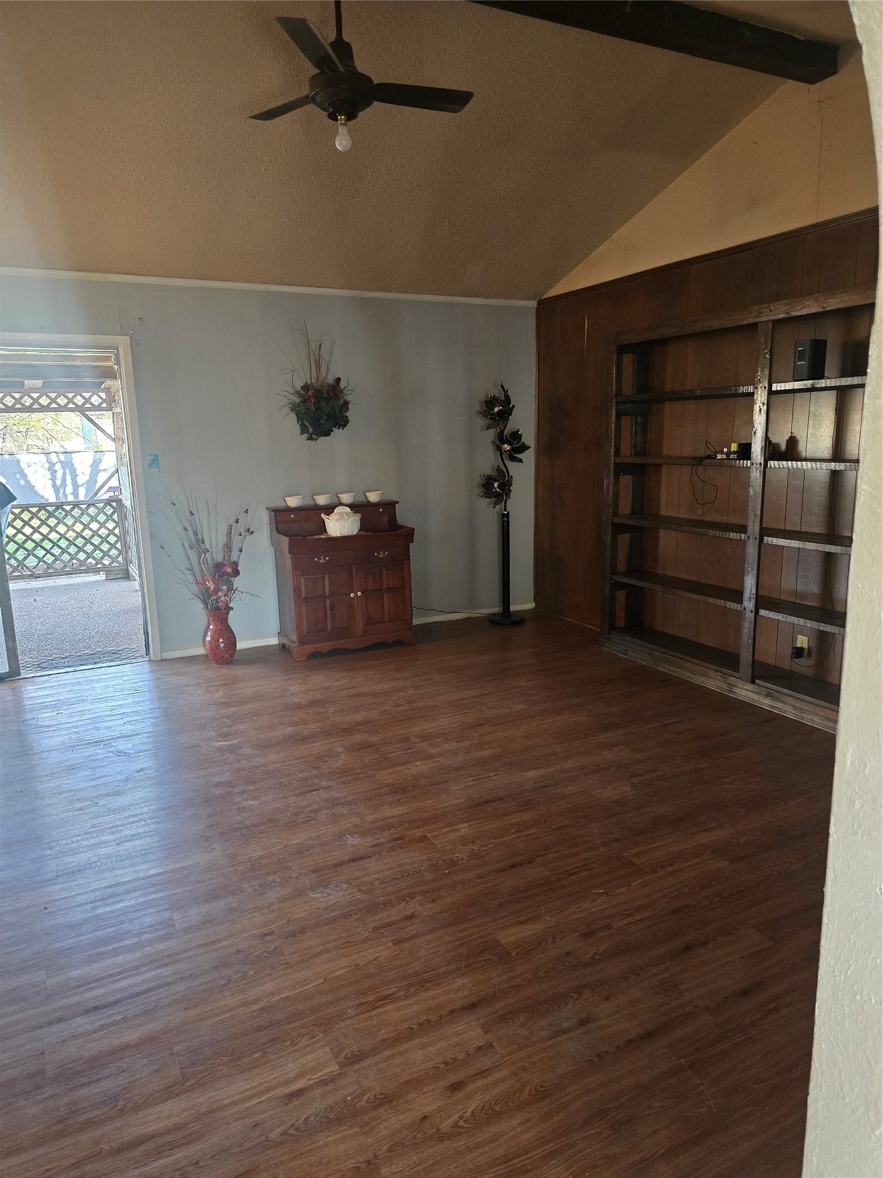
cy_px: 589
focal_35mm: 23
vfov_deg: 73.9
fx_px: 782
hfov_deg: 58.9
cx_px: 442
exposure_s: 1/60
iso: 800
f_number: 1.7
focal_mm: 6.3
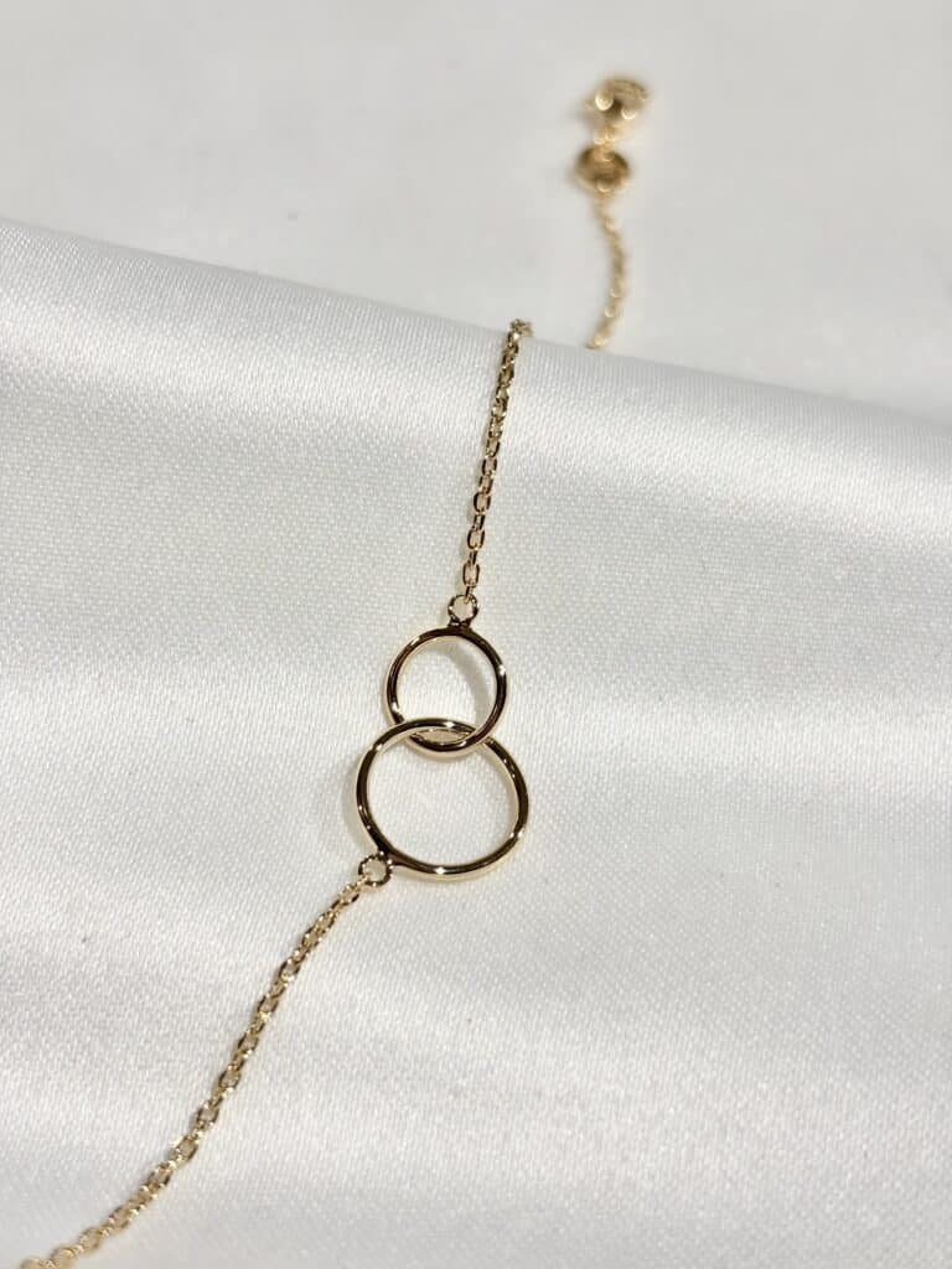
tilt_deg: -38.2
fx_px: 1907
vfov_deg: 36.8
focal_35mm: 52
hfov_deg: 28.0
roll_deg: +4.5
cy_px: 634
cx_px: 476
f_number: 1.6
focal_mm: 5.96
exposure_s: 1/341
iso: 32
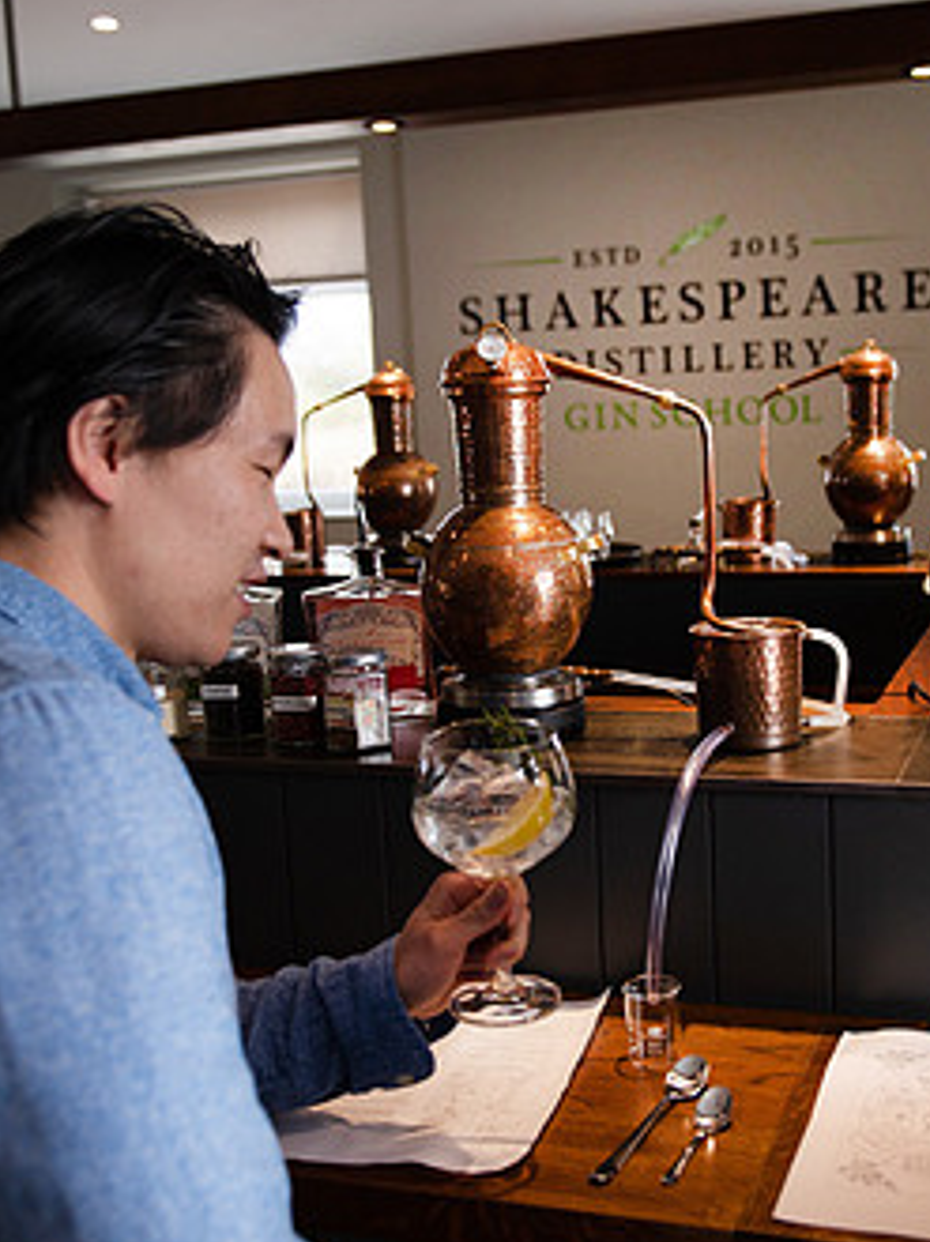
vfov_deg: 43.0
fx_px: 1578
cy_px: 642
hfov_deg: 32.6
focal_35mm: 44
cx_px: 602
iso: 320
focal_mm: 26
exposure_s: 1/250
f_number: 2.8
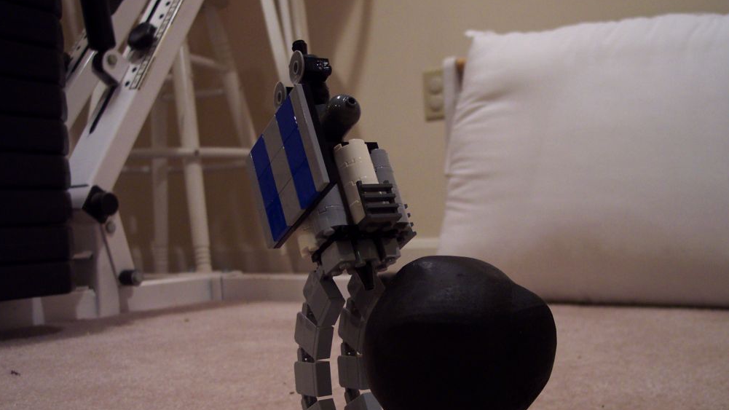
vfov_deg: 28.2
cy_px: 271
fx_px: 812
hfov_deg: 48.4
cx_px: 363
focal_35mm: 42
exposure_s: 1/8
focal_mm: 8
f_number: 2.8
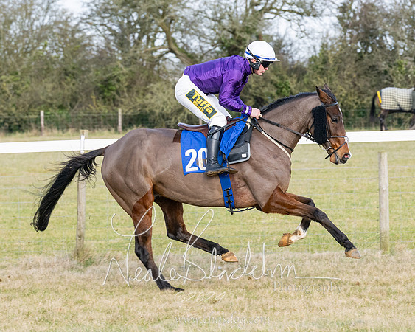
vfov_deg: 6.9
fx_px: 2733
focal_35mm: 223
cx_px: 243
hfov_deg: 8.7
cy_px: 185
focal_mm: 103
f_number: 5
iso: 400
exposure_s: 1/800
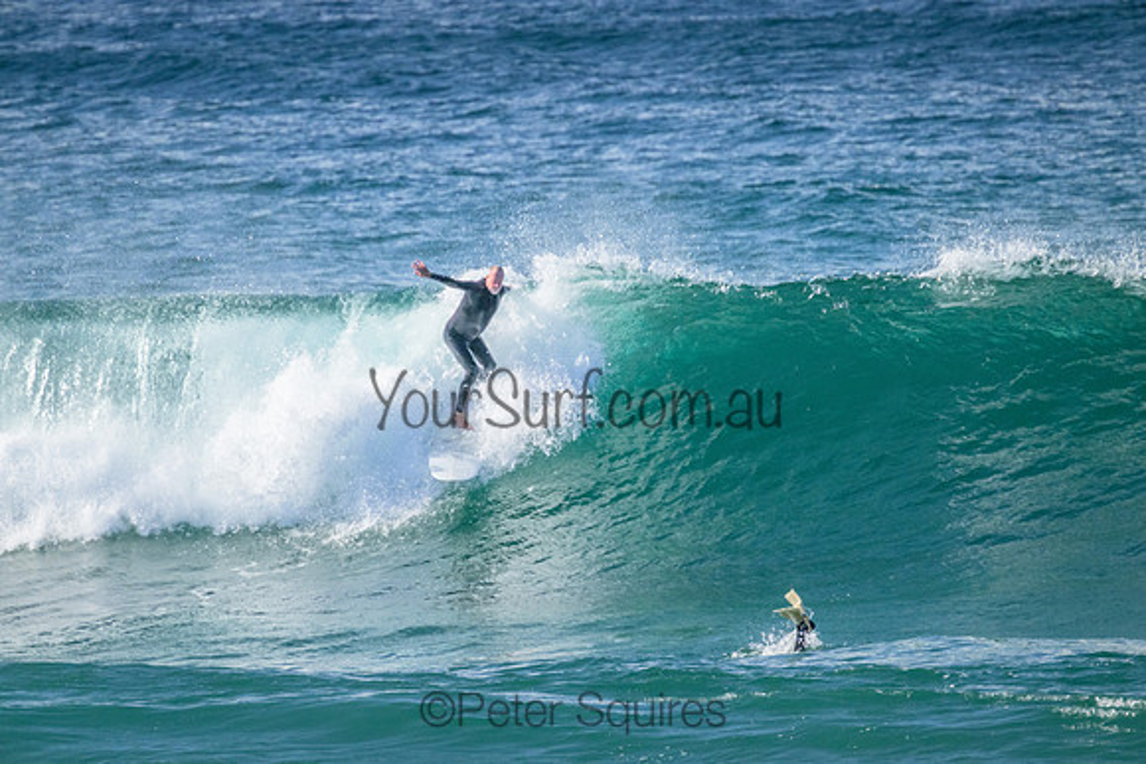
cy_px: 382
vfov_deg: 1.7
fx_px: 25471
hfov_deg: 2.6
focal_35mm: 800
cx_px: 573
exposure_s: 1/1600
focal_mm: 800
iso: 3600
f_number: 11
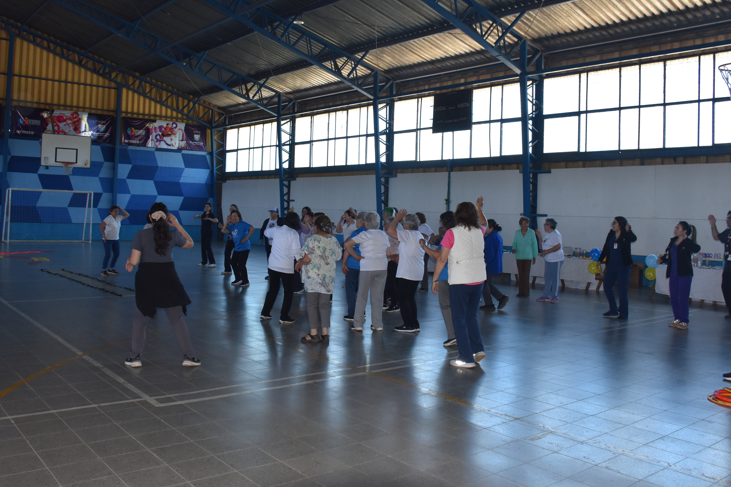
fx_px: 650
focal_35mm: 32
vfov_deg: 41.0
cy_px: 201
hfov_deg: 58.7
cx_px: 367
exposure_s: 1/125
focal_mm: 18
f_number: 5.6
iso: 720
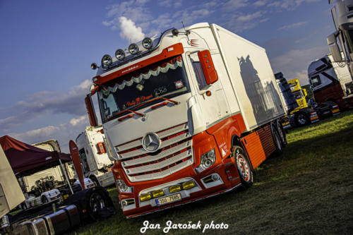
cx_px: 176
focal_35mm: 45
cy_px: 118
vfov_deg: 29.8
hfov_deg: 43.6
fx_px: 441
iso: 100
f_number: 4.2
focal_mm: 30
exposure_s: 1/1000
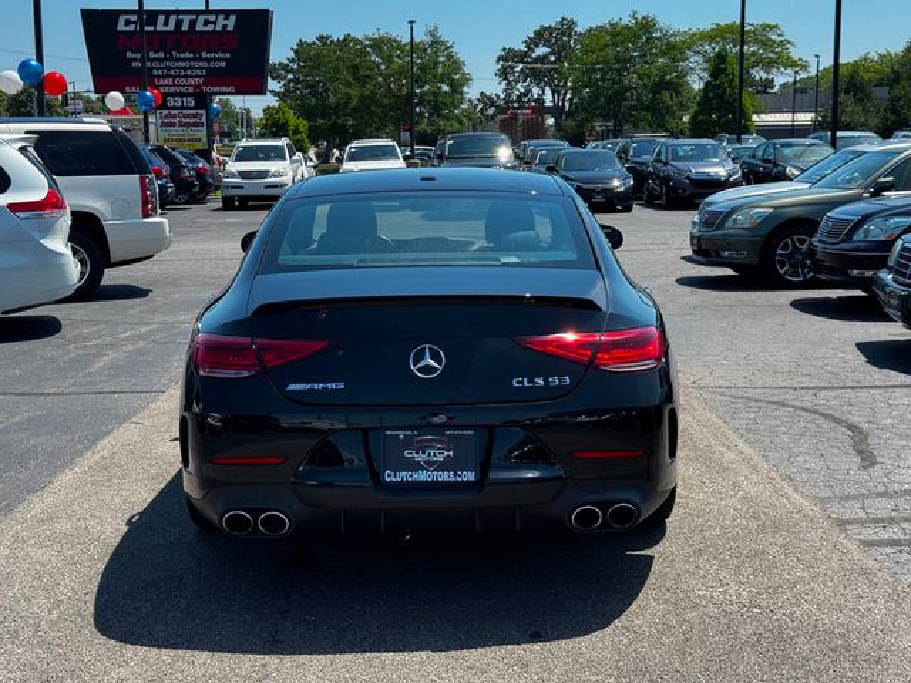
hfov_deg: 39.7
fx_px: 1263
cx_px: 456
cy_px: 342
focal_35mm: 48
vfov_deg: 30.3
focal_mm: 6.76
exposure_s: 1/2513
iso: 64
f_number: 1.78
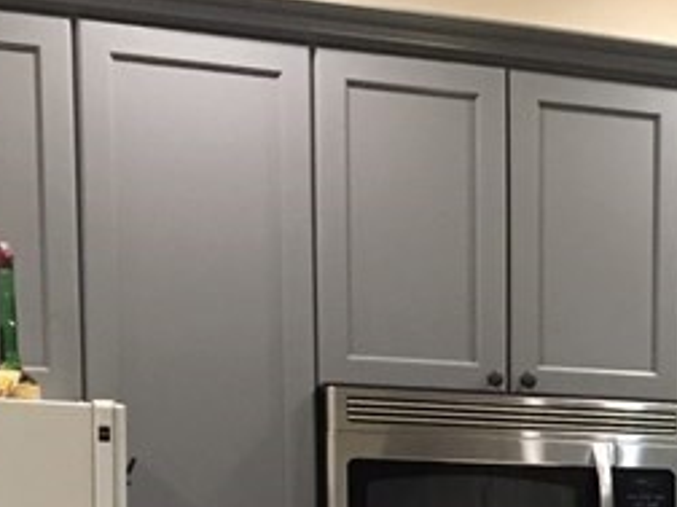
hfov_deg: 15.9
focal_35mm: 118
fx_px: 2308
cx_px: 862
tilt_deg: -6.6
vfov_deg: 11.9
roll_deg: -0.7
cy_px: 807
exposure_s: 1/30
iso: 200
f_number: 2.2
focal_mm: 4.15
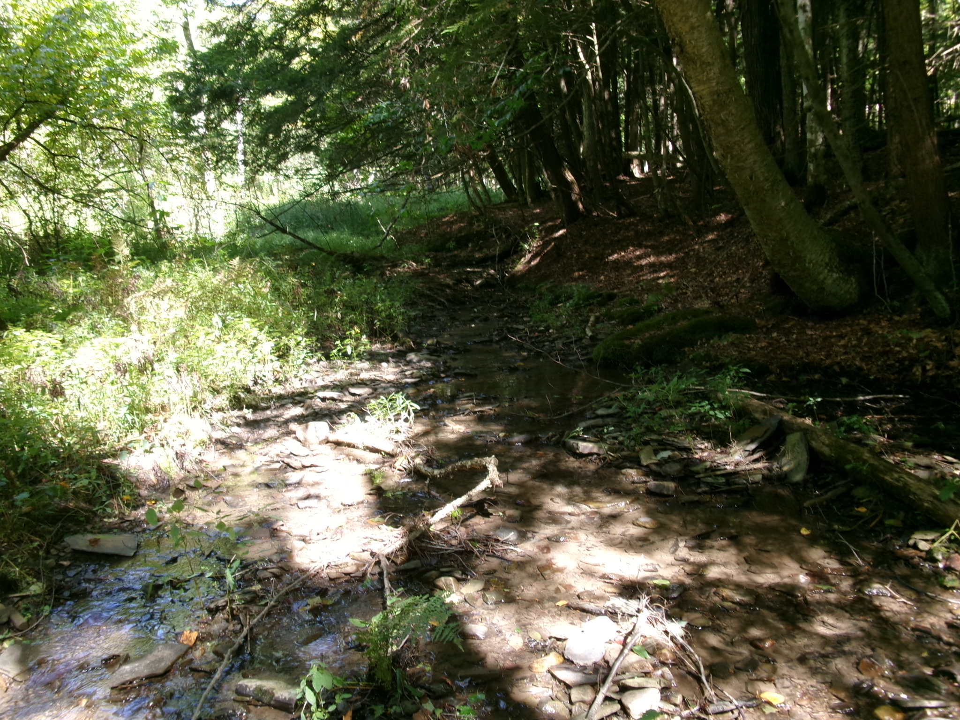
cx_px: 480
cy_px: 360
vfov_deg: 49.7
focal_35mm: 28
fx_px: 777
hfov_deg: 63.4
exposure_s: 1/34
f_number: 3.9
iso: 116
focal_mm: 5.1
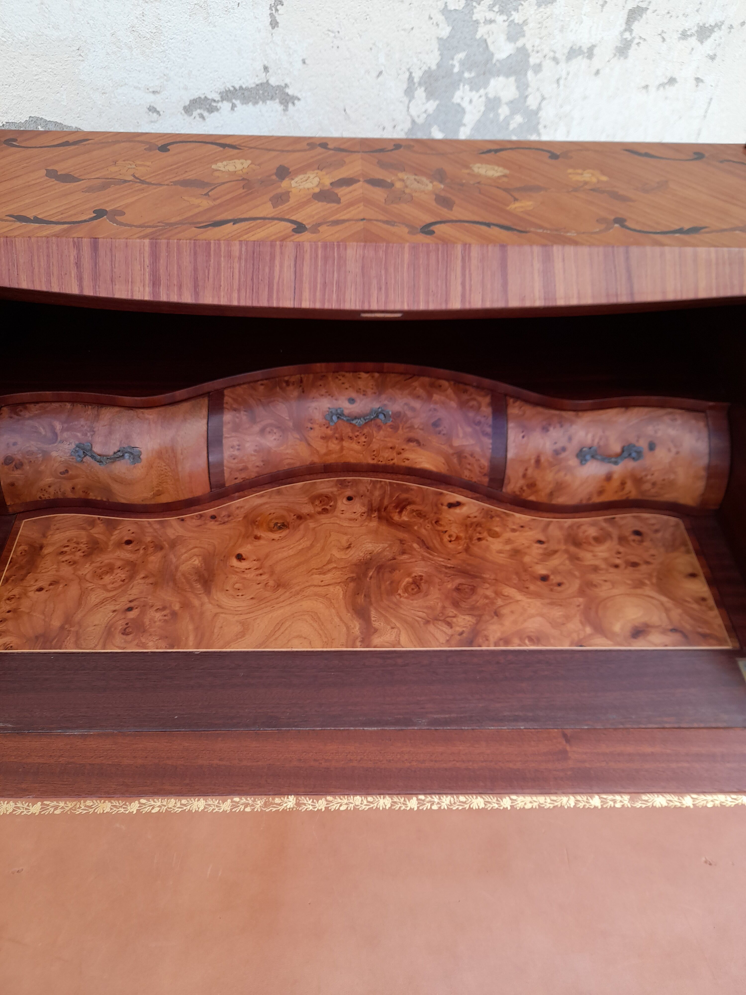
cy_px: 498
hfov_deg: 54.9
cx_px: 373
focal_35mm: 25
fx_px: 718
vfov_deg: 69.4
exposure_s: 1/50
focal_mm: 4.6
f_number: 2
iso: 20
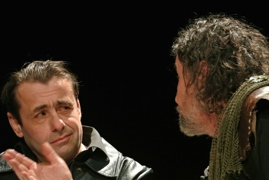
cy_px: 90
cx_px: 134
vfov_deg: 4.6
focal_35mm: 297
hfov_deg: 6.9
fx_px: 2221
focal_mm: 110
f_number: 5.6
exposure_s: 1/80
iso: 3200
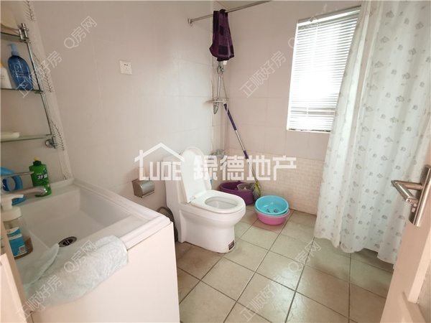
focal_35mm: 17
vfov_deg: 74.7
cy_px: 162
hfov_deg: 91.0
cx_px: 216
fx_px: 212
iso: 1250
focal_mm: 2.26
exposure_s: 1/16.7
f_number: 2.2
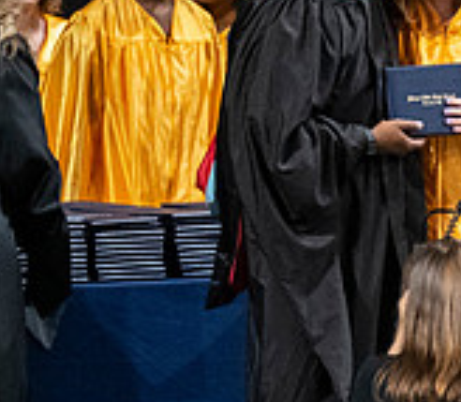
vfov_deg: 1.3
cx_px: 96
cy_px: 154
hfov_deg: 1.5
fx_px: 17839
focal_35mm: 1262
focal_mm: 190
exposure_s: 1/200
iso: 2000
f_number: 4
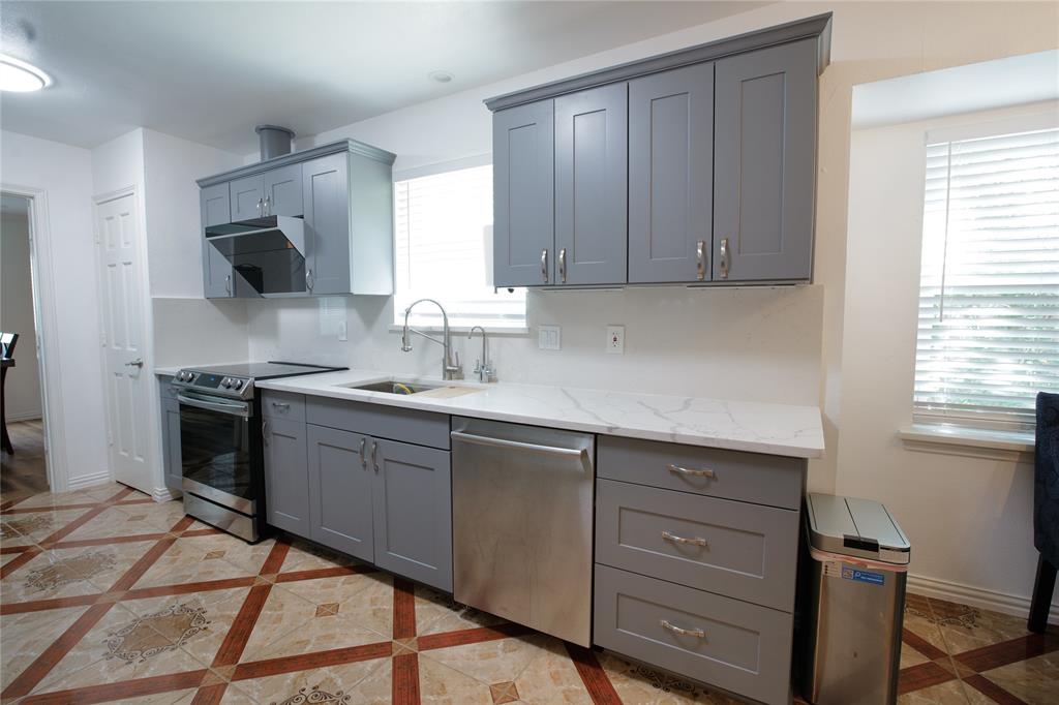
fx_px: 470
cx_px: 530
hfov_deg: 96.8
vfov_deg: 73.7
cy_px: 352
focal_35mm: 16
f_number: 13
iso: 400
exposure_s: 1/2
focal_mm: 16
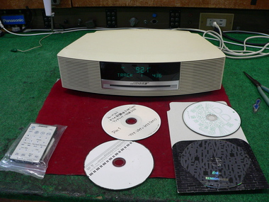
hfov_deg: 51.4
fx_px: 280
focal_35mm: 36
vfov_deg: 39.7
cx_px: 134
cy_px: 101
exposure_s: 1/50
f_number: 2.8
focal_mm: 6
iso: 200
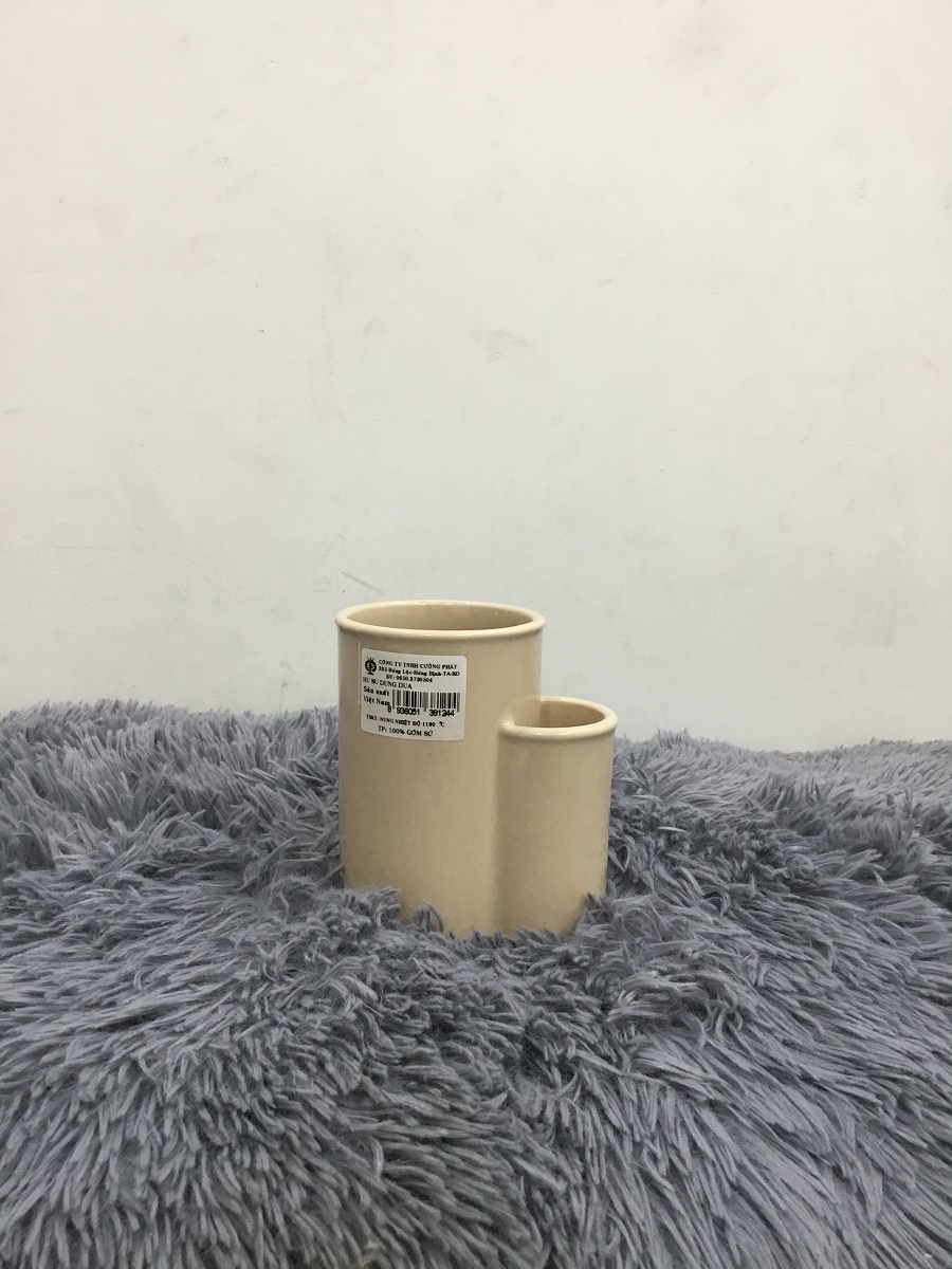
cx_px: 476
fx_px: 1137
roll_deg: +1.1
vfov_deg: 58.4
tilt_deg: -11.0
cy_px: 634
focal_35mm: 31
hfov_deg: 45.4
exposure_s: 1/33
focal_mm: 3.3
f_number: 2.4
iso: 100
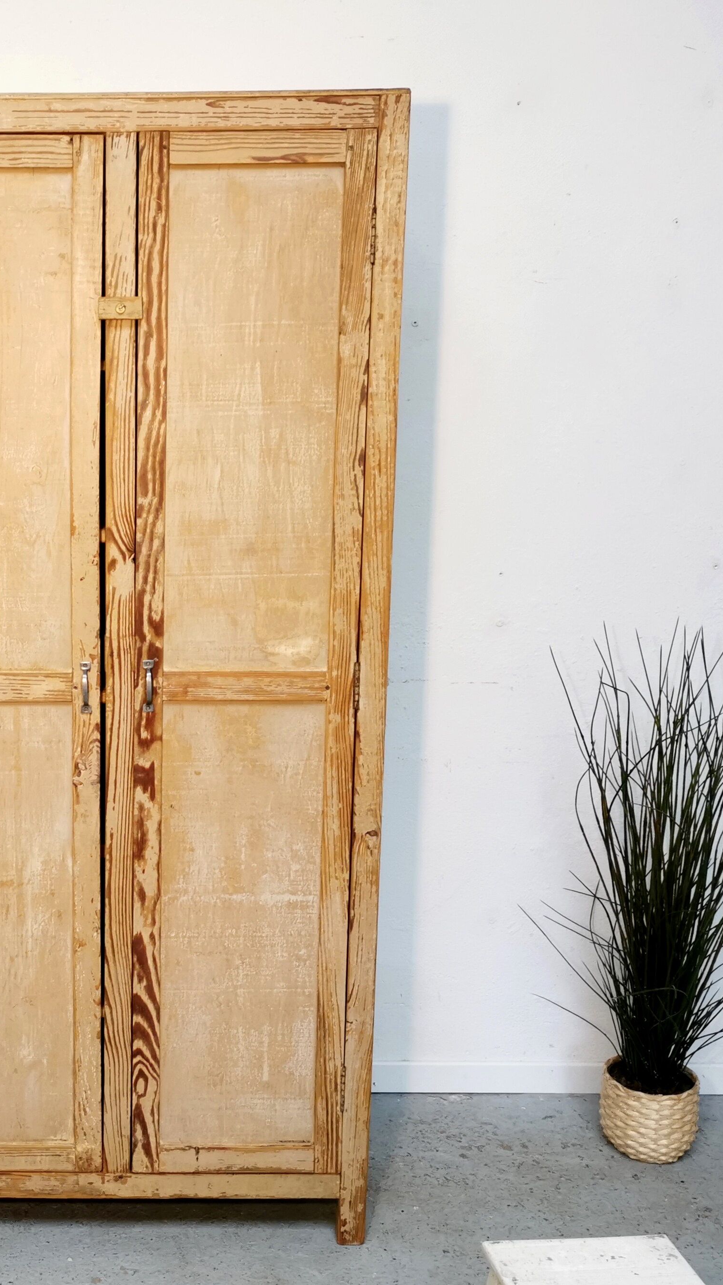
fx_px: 1363
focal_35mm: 40
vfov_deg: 50.5
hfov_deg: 28.7
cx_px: 90
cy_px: 654
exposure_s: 1/100
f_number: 1.8
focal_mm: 5.58
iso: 200
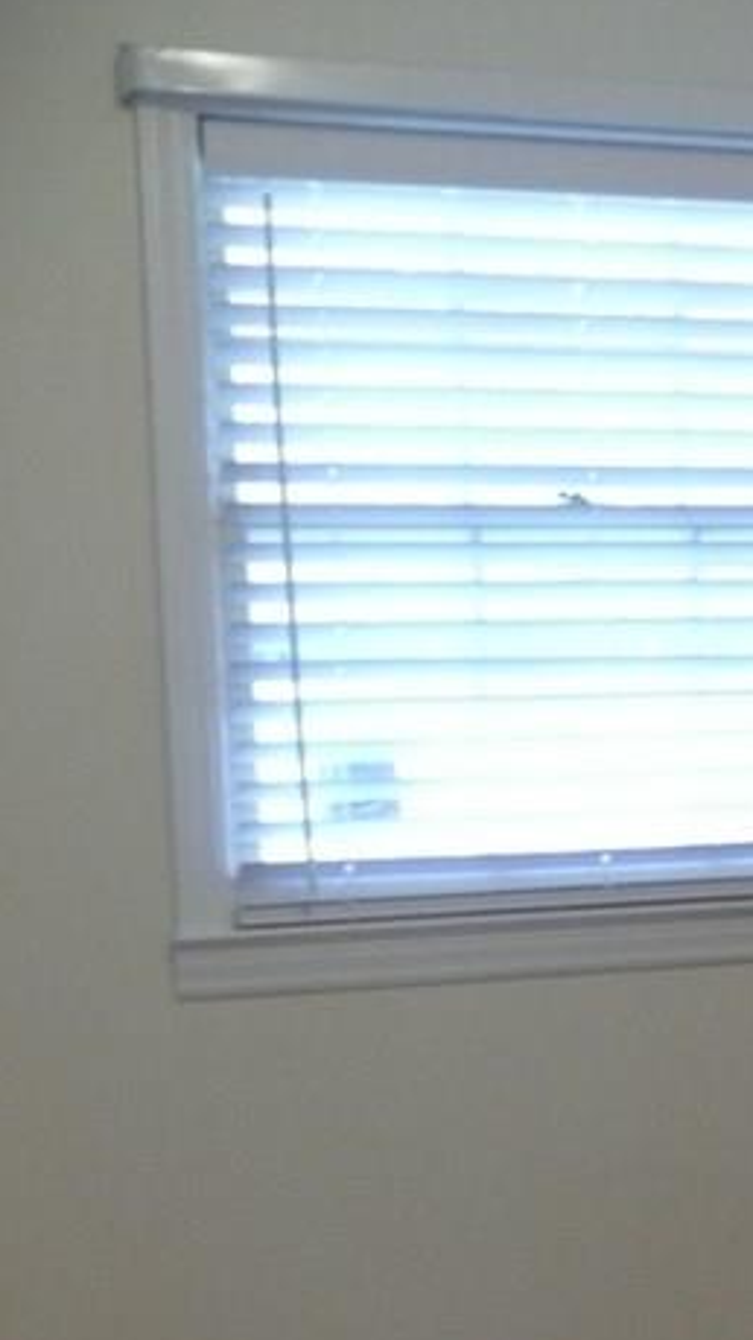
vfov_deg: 23.4
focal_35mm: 90
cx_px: 1375
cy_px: 1010
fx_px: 3196
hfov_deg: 12.3
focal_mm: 7.7
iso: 320
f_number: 2.8
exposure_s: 1/30
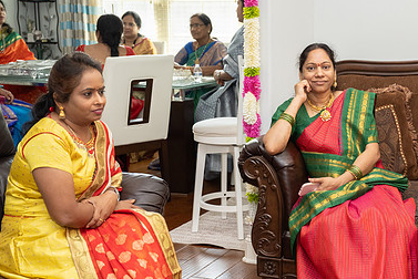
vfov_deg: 22.6
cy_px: 174
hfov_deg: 32.9
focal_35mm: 60
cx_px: 298
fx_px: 697
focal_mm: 39
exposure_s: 1/160
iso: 800
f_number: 4
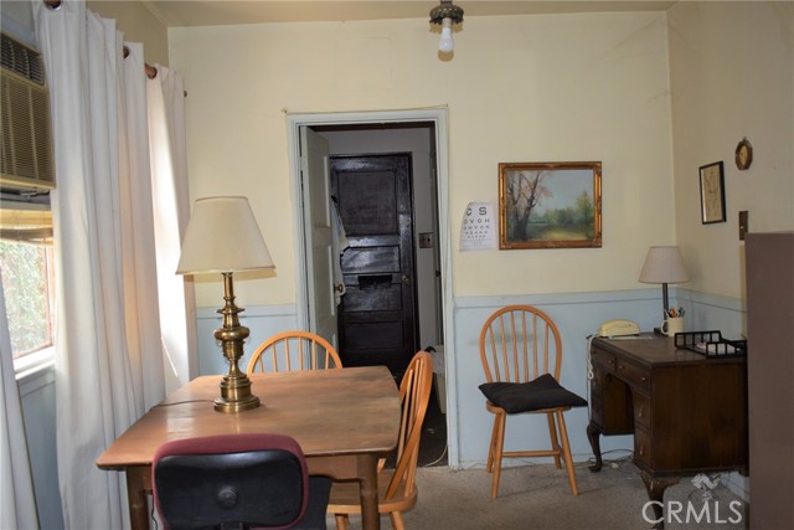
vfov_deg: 38.4
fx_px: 761
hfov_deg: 55.1
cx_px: 397
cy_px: 265
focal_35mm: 34
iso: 200
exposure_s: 1/50
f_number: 3.8
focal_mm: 23
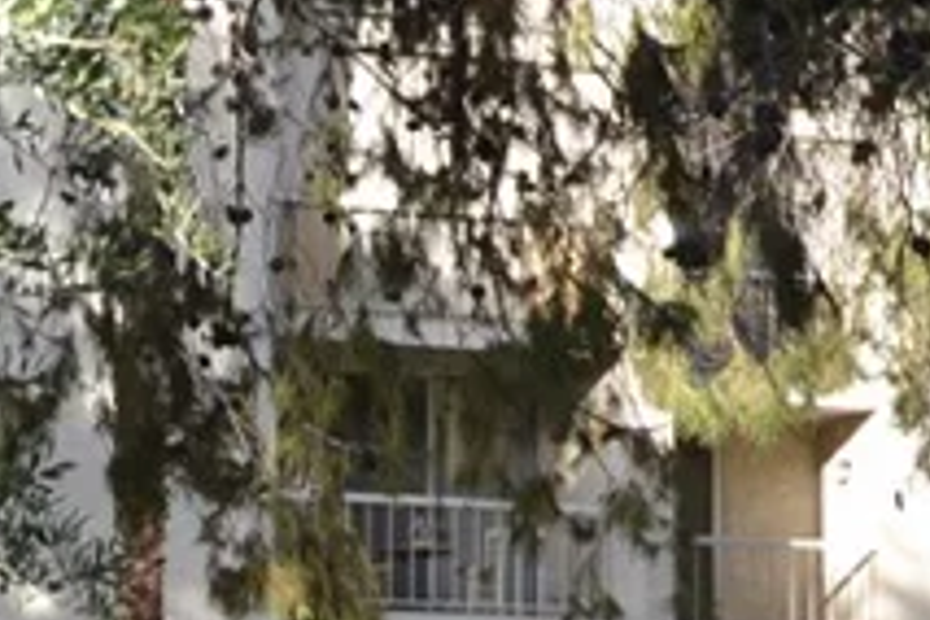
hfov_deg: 11.6
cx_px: -179
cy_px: 1041
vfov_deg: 7.7
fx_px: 4469
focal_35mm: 173
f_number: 5.6
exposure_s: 1/125
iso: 160
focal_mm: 24
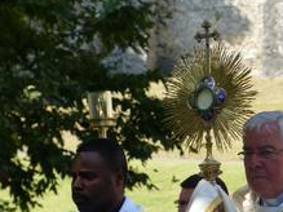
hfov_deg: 4.5
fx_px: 3587
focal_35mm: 439
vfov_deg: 3.4
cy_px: 178
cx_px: 215
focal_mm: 43.3
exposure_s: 1/250
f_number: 4
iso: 100
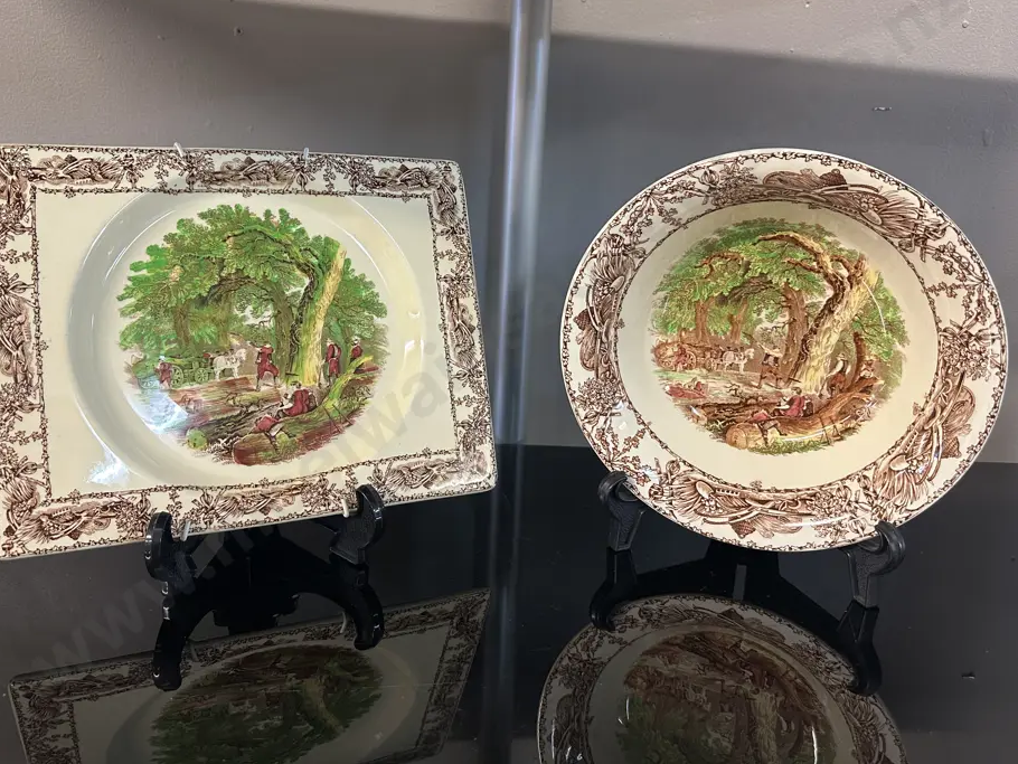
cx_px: 499
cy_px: 336
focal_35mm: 27
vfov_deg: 51.3
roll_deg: -3.0
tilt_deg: -15.6
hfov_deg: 65.3
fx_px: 794
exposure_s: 1/50
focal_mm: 6.86
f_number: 1.78
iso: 200
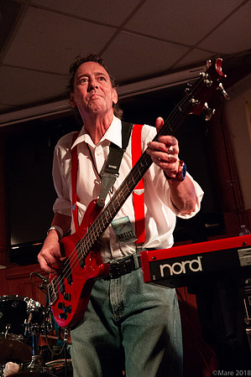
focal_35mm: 45
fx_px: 472
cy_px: 188
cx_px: 126
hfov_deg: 29.8
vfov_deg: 43.6
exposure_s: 1/125
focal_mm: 45
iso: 6400
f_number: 6.3
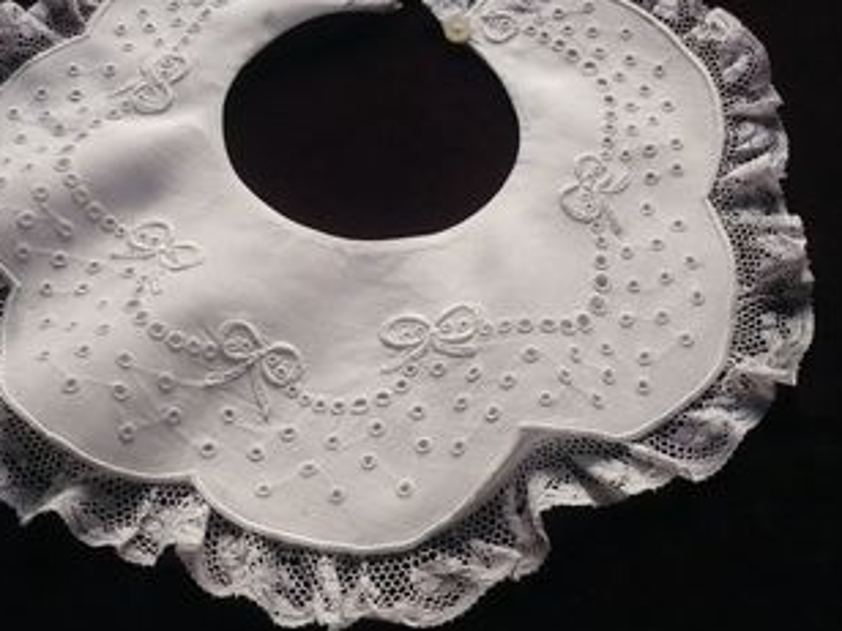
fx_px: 1216
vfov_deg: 29.1
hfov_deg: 38.0
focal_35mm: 50
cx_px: 323
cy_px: 270
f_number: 2.8
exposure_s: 1/400
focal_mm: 5.8
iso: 400
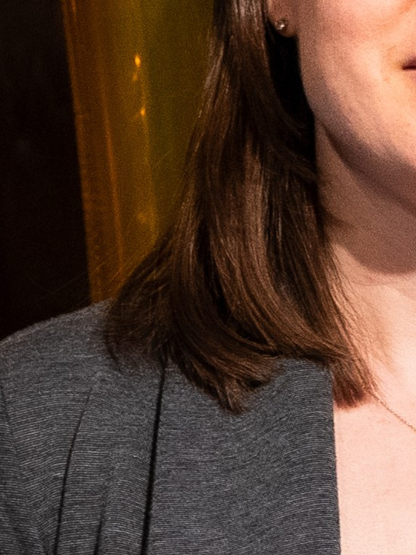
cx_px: -17
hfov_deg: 3.0
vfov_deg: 4.0
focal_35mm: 498
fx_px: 7984
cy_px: 516
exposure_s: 1/200
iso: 1250
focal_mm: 54.7
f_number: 2.8
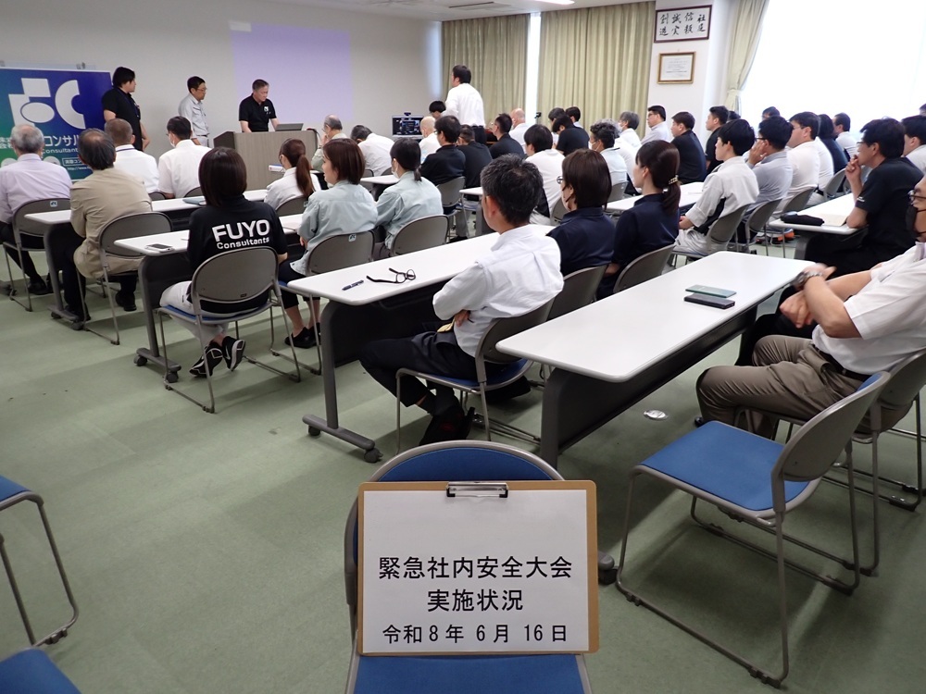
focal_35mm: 25
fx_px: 669
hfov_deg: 69.4
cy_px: 347
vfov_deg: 54.9
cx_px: 463
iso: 200
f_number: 2
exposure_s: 1/80
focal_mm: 4.5
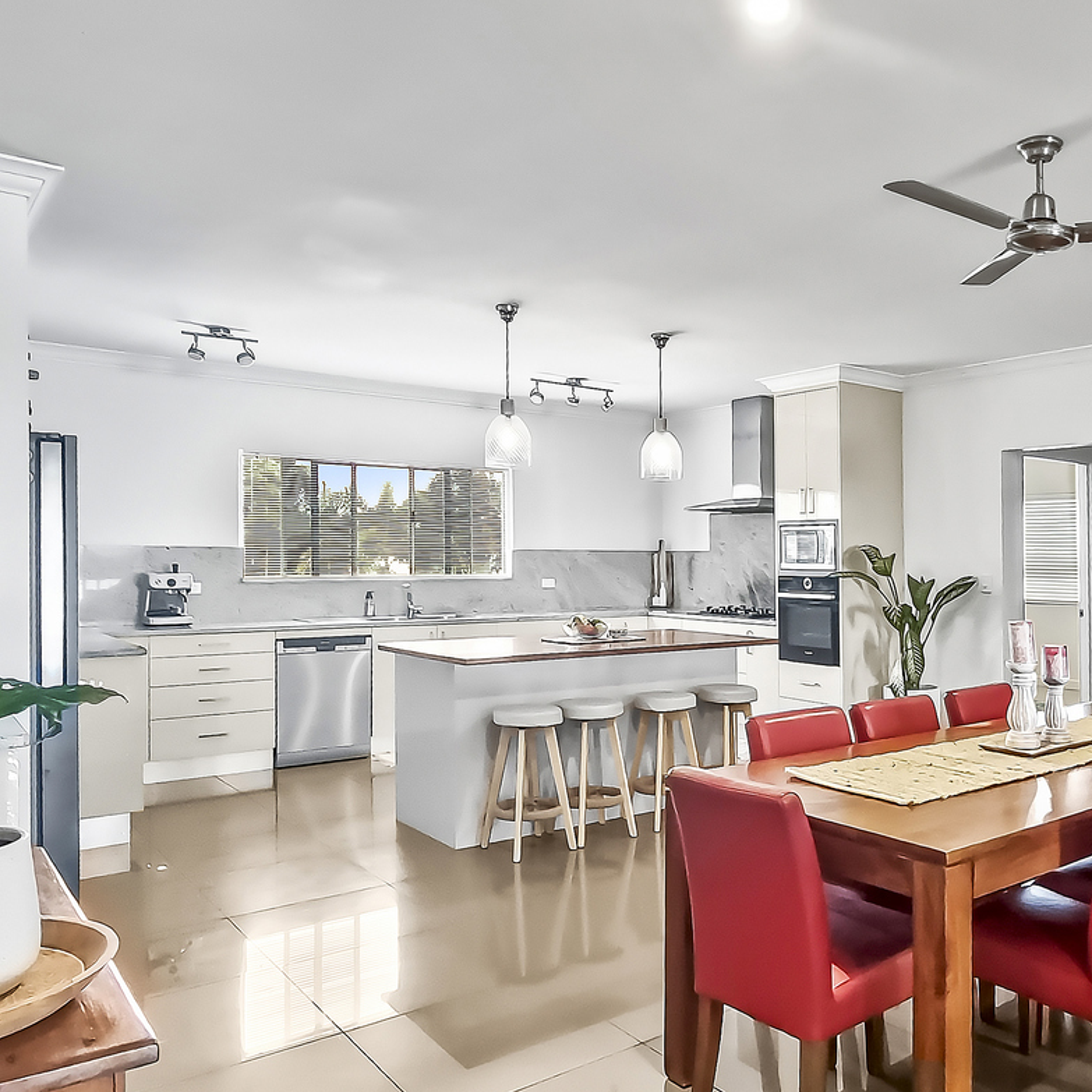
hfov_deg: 67.8
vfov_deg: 68.0
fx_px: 785
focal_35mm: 22
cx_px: 722
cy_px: 712
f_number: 2.2
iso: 800
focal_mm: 2.2
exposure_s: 1/25
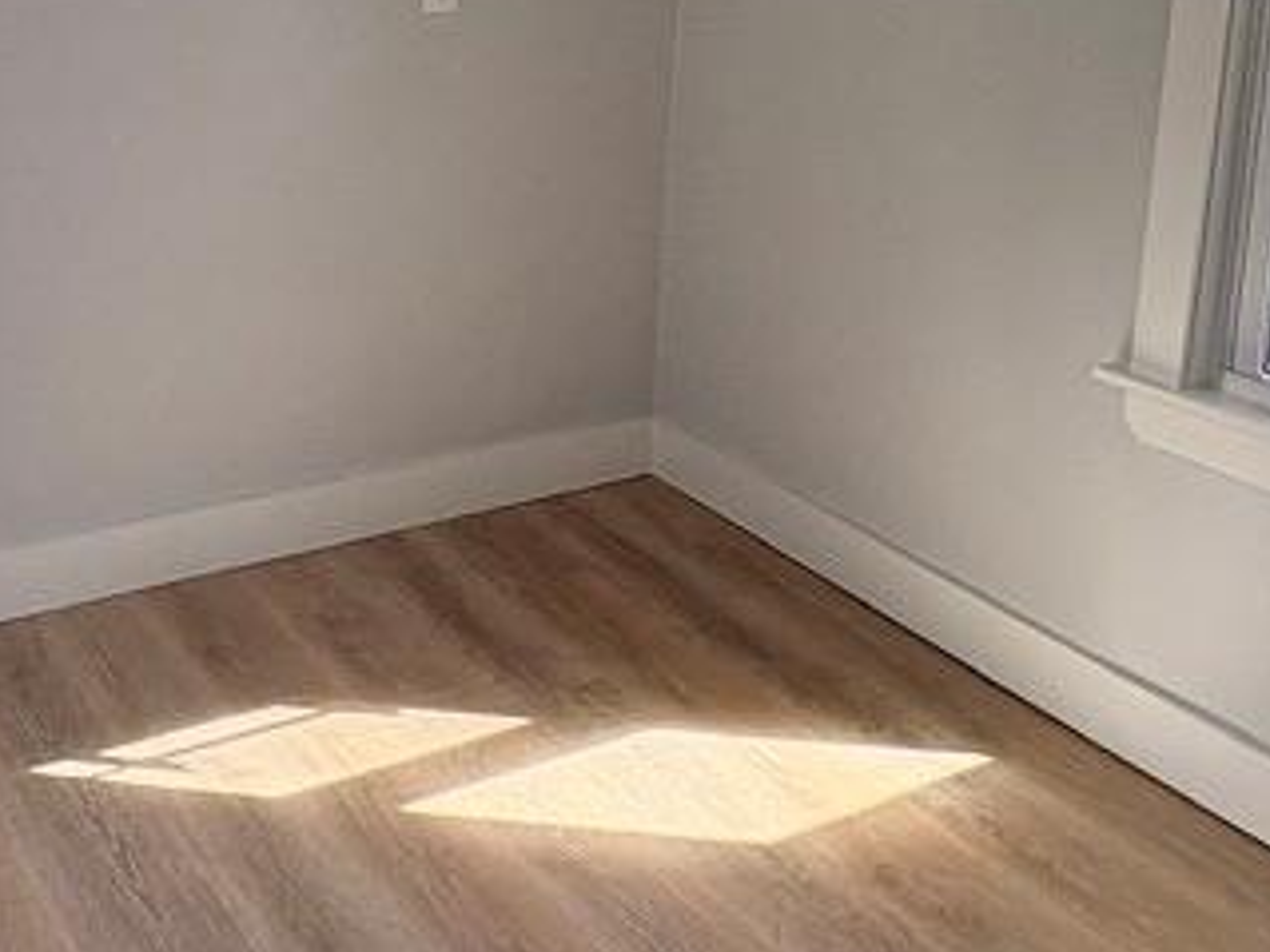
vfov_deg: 30.5
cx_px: 334
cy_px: 72
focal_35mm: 45
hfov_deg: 41.0
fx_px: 1650
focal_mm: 2.22
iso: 50
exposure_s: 1/191
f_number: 2.2
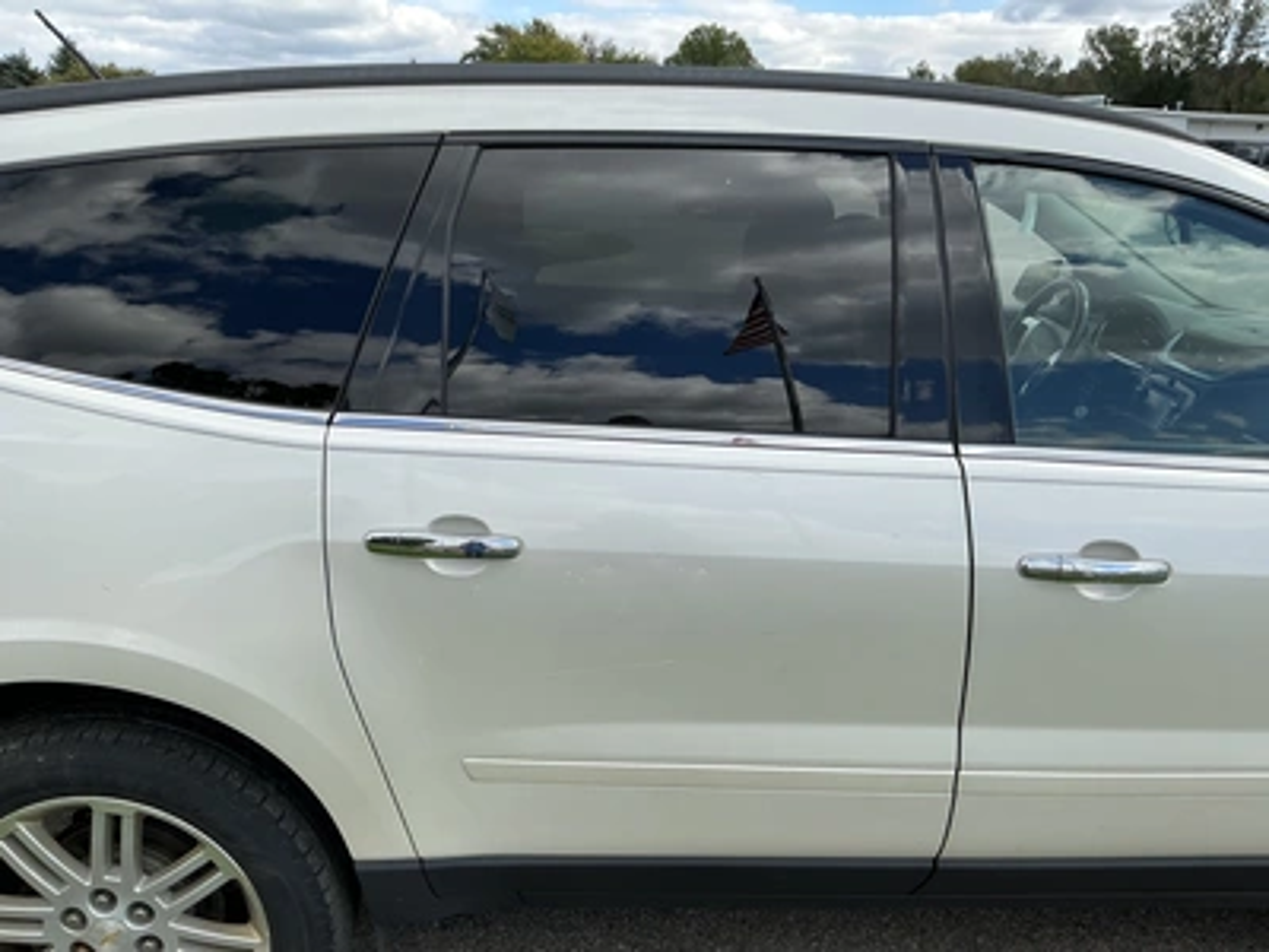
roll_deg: -0.3
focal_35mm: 28
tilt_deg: -15.0
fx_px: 1026
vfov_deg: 49.7
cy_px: 476
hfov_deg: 63.4
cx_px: 634
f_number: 1.8
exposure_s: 1/1311
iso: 25
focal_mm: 3
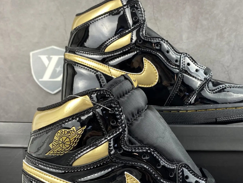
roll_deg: -0.6
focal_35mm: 49
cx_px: 153
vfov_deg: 29.0
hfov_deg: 38.6
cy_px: 145
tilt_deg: -1.4
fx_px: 344
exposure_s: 1/100
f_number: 1.8
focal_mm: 4.25
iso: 64
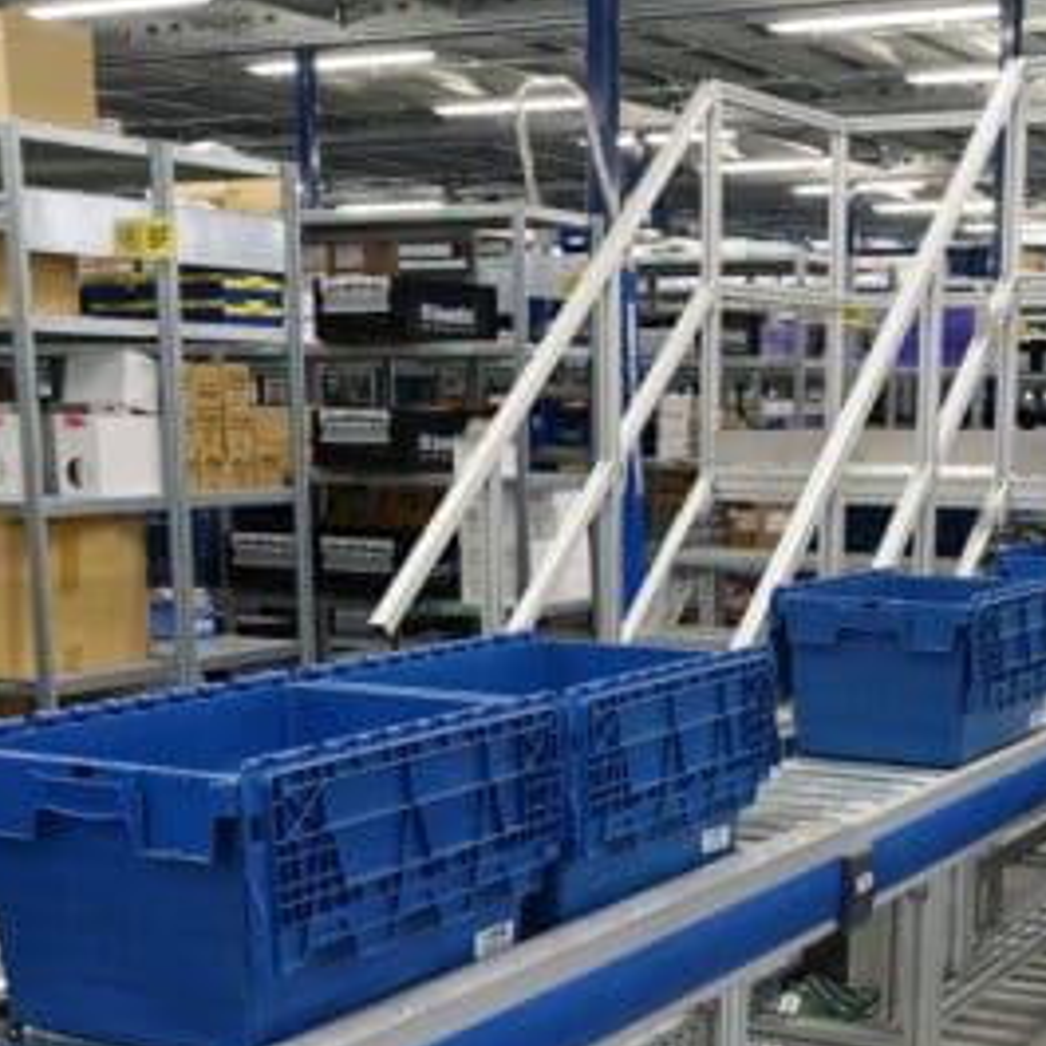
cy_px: 904
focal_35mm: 59
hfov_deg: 28.8
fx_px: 2017
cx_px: 714
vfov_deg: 28.2
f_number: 2.8
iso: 320
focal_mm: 8.8
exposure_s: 1/30
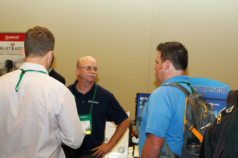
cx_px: 103
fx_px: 400
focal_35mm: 61
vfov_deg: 22.3
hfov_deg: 33.1
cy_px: 88
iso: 400
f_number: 4
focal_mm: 35
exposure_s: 1/60
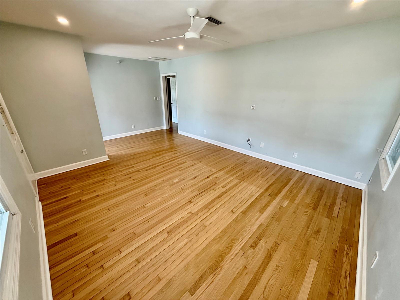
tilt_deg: -21.7
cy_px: 150
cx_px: 200
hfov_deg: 102.1
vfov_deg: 85.7
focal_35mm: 14
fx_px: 162
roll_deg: -0.3
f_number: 2.2
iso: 160
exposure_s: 1/120
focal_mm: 2.22
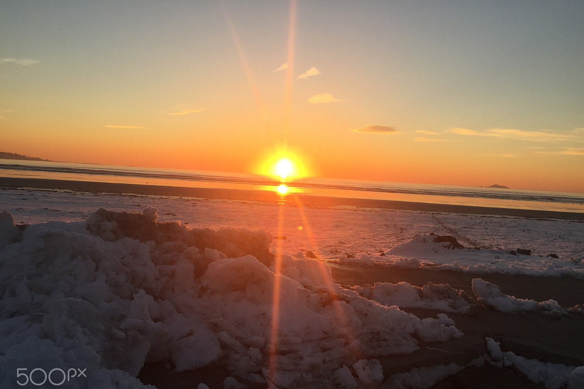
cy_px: 201
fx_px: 503
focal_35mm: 31
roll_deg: -3.7
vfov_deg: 42.3
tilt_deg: -3.4
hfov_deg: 60.3
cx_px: 293
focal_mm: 4.15
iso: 32
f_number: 2.2
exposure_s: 1/989
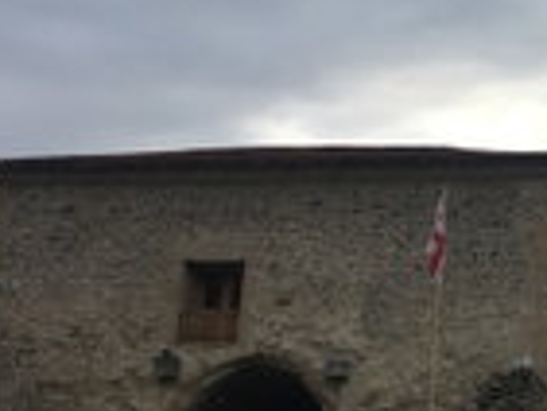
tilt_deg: +16.3
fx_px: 1297
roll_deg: -2.8
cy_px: 244
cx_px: 663
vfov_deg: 18.0
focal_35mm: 82
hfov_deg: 22.0
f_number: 2.2
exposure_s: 1/227
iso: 25
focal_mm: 4.15
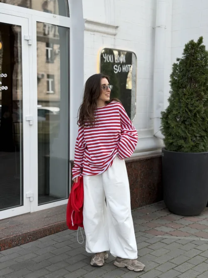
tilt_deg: -5.8
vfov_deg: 39.7
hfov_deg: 30.3
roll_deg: -0.5
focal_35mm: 48
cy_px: 139
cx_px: 104
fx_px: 385
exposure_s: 1/1222
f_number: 1.78
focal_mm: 6.76
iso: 64
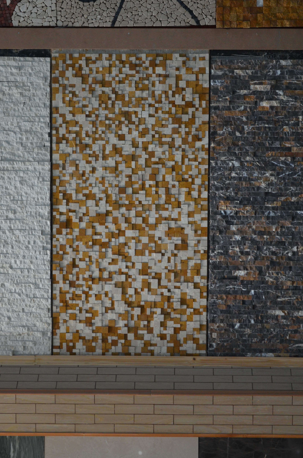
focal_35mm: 85
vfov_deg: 24.1
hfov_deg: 16.1
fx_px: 1072
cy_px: 224
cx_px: 153
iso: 1000
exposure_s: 1/30
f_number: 5.6
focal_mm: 55
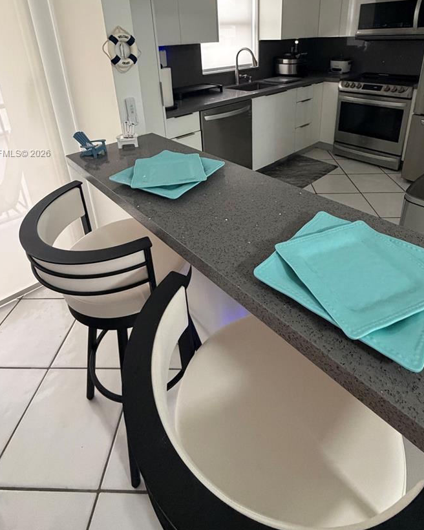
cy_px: 154
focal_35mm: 20
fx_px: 314
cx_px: 221
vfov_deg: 76.3
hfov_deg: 68.1
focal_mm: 2.22
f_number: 2.2
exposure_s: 1/60
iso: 500
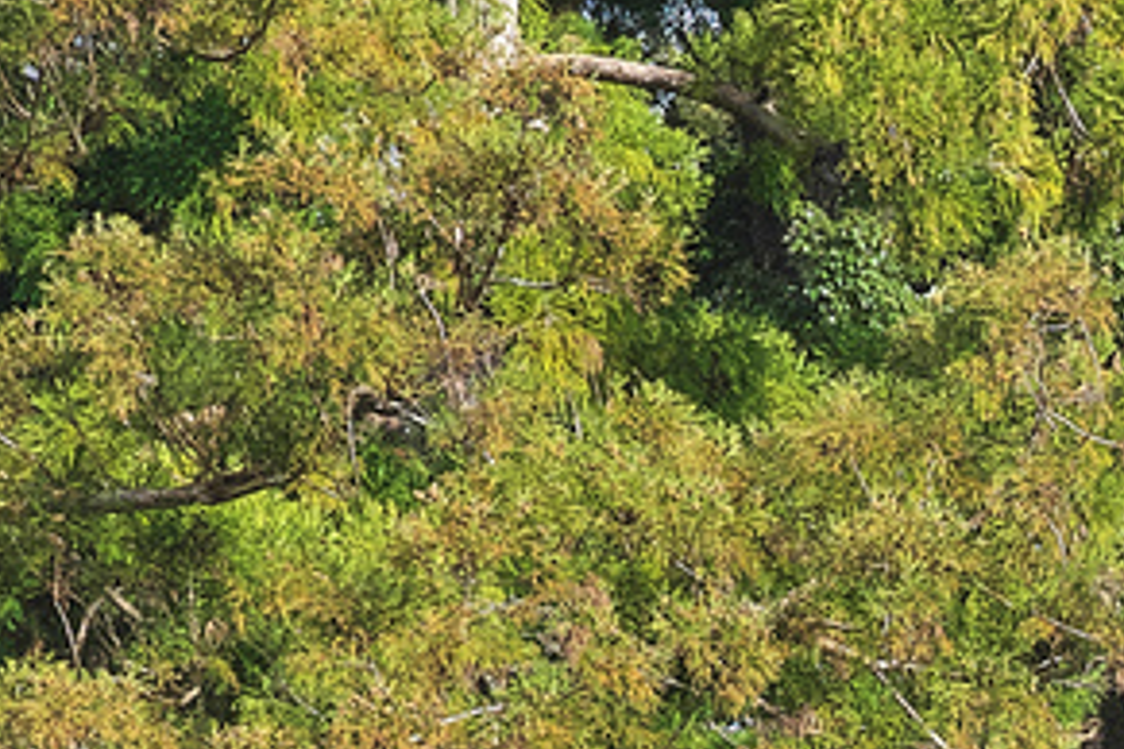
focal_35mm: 220
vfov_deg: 6.2
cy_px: 1127
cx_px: 2020
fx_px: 6868
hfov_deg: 9.0
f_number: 10
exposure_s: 1/200
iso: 160
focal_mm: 32
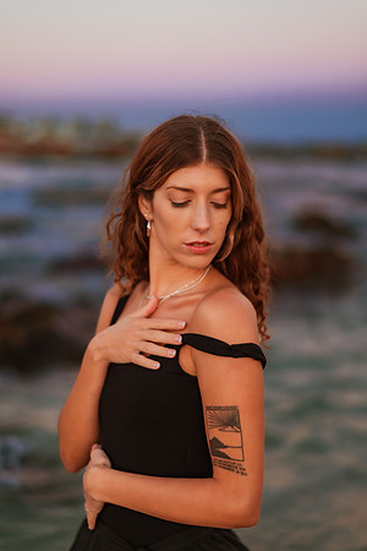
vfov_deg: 34.5
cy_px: 276
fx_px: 887
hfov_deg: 23.4
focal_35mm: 58
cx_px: 184
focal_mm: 58
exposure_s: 1/320
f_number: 1.4
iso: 200
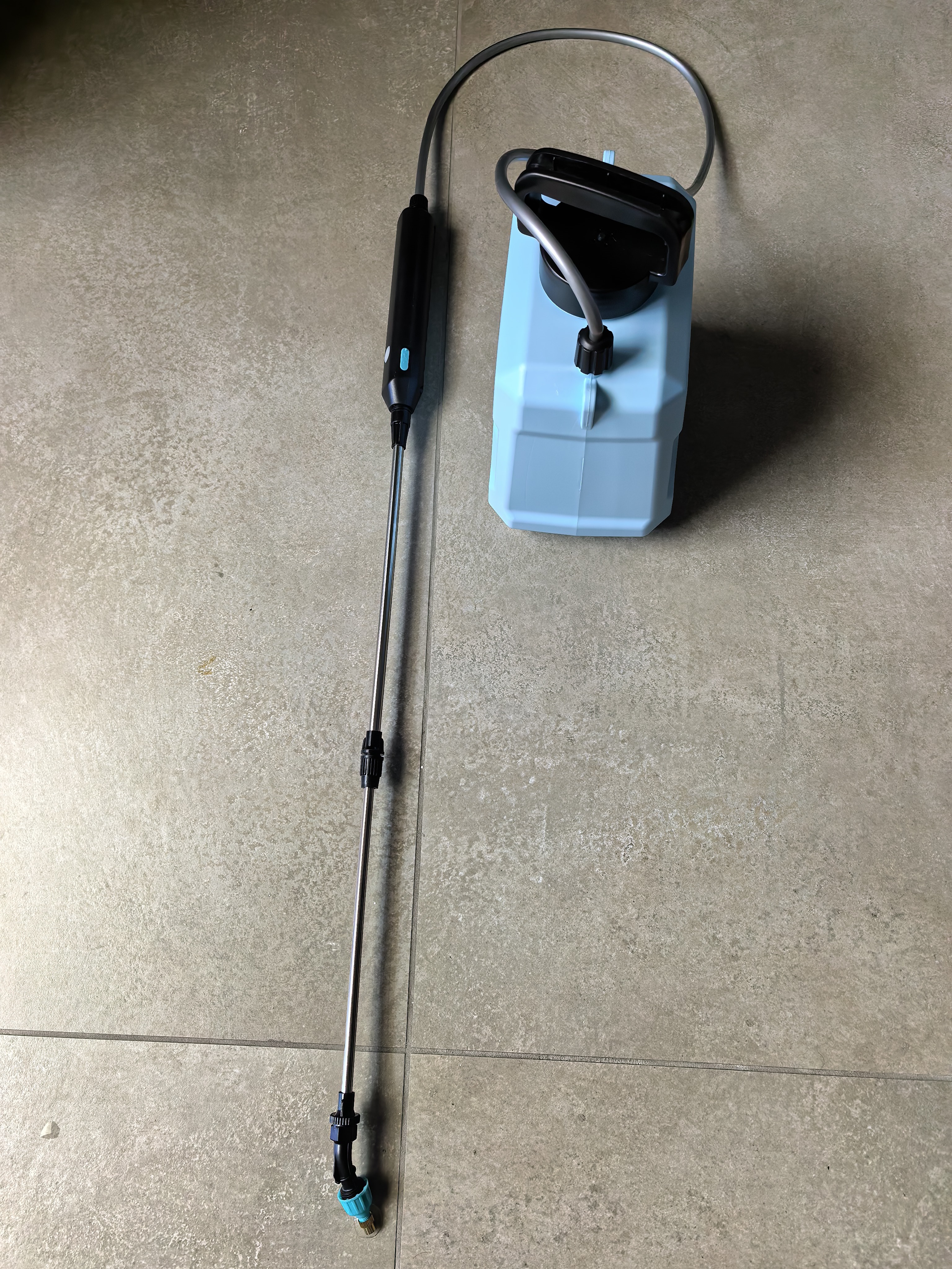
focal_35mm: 24
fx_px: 880
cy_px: 634
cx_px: 476
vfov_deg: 71.6
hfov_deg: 56.8
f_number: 2
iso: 250
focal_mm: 8.5
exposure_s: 1/50
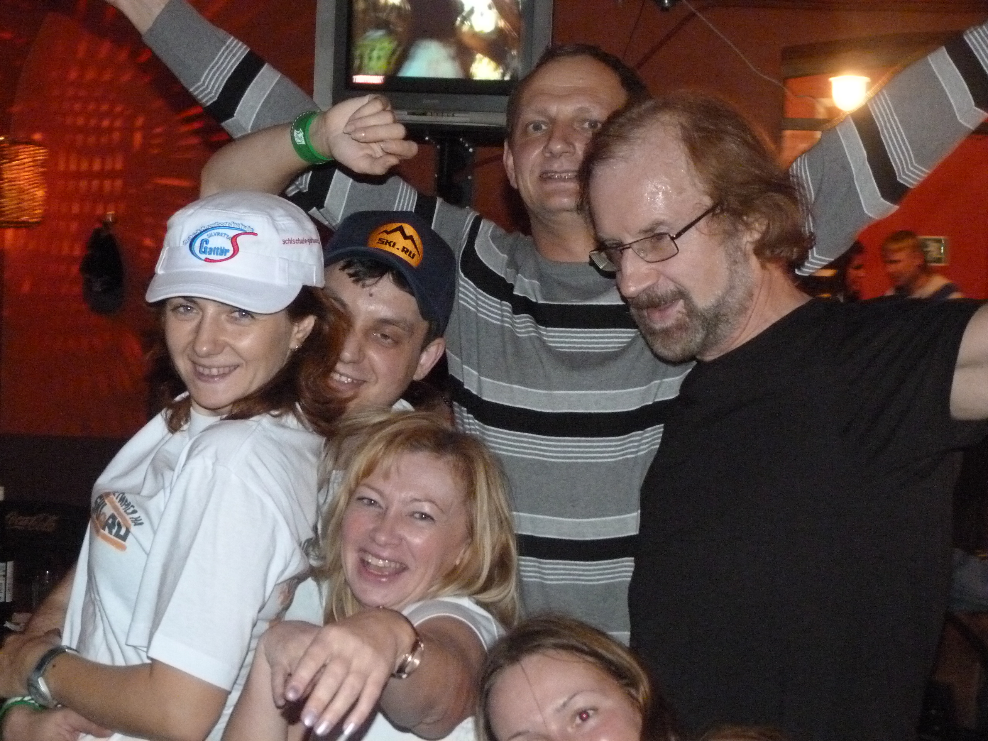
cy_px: 370
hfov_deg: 25.3
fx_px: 2198
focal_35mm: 77
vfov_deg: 19.1
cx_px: 494
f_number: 3.3
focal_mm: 13.8
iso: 800
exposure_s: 1/15
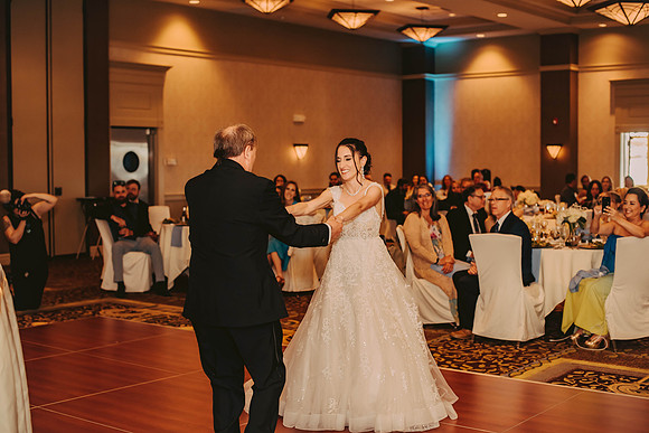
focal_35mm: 50
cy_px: 216
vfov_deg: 27.0
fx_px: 902
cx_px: 324
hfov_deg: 39.6
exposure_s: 1/125
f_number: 2.5
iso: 800
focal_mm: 50
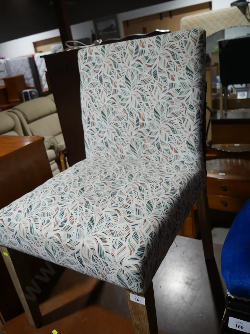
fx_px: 270
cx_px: 125
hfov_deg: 49.7
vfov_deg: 63.4
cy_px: 167
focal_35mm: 28
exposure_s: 1/80
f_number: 3.5
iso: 200
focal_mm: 14
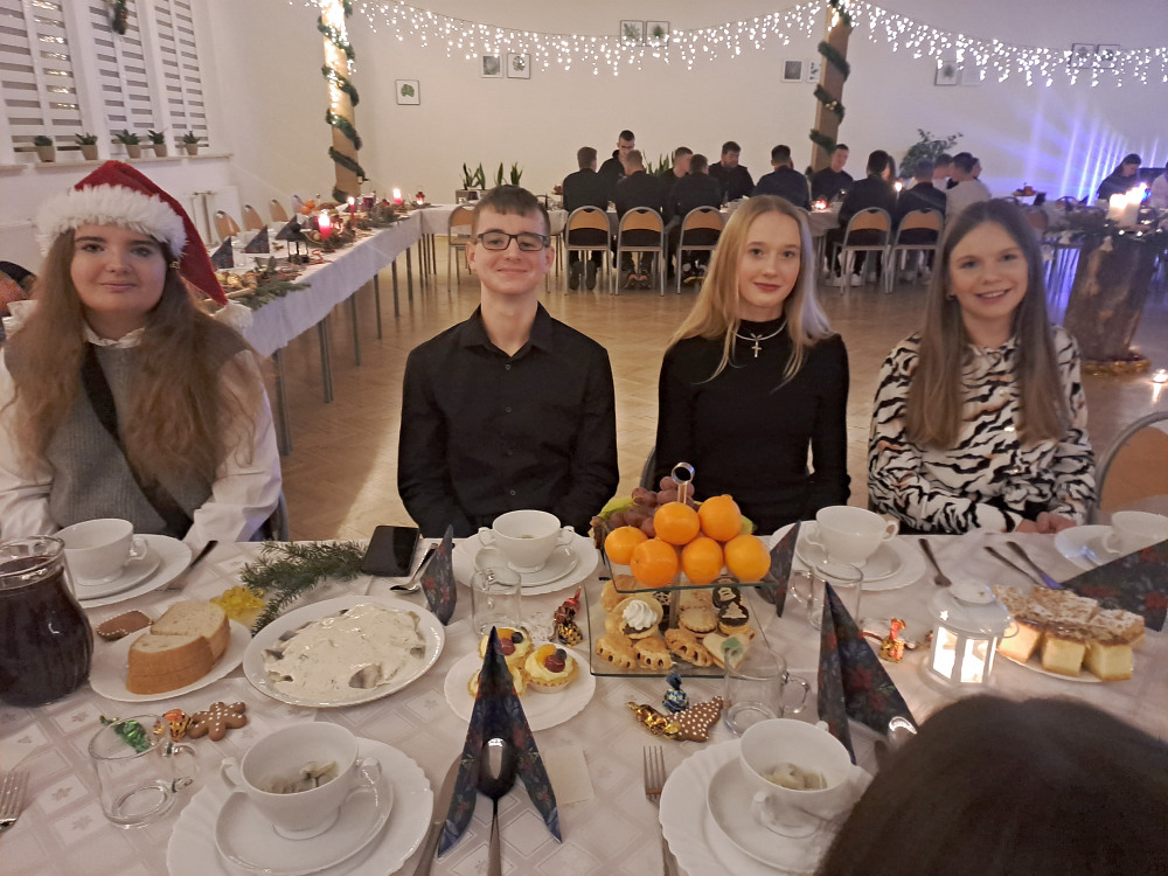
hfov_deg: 69.4
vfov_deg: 54.9
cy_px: 438
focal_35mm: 25
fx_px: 844
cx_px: 584
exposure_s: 1/10
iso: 1000
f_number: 1.8
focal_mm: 4.65
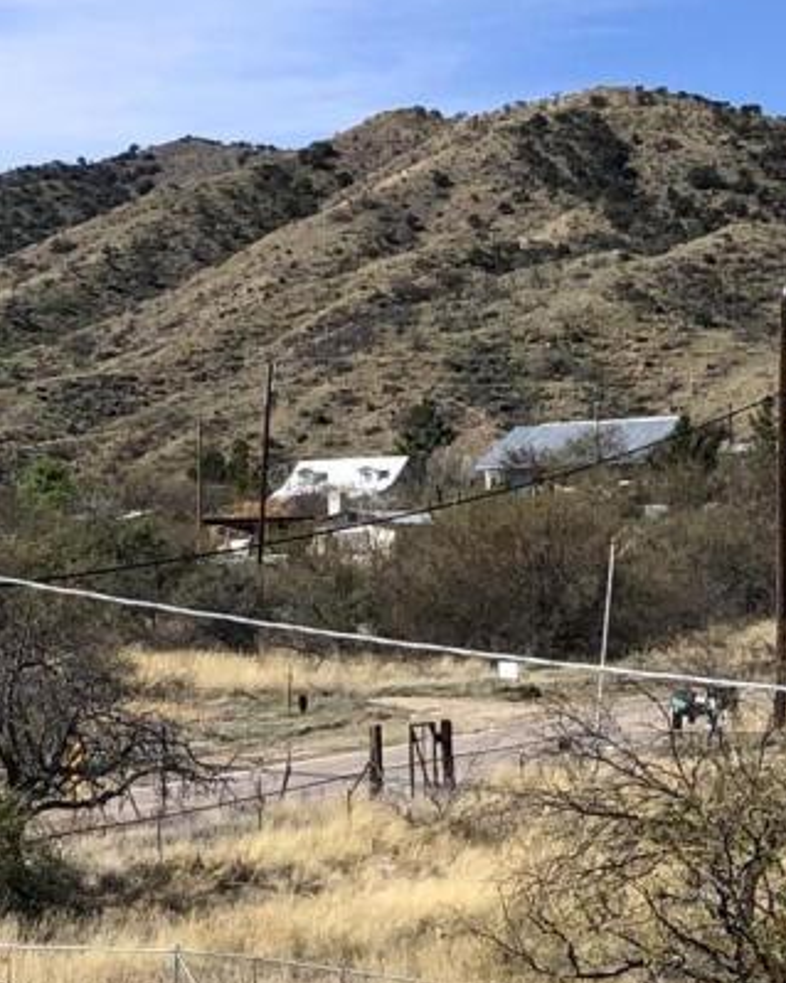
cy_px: 702
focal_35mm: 137
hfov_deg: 11.1
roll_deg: -2.5
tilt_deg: +0.4
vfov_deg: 14.0
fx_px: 3985
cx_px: -86
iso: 20
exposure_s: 1/1845
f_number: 1.8
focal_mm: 3.99
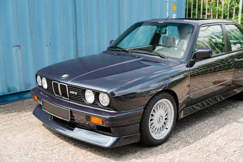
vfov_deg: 32.3
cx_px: 122
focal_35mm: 41
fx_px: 279
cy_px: 81
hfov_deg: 47.0
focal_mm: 41.4
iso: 100
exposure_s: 1/320
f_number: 2.8
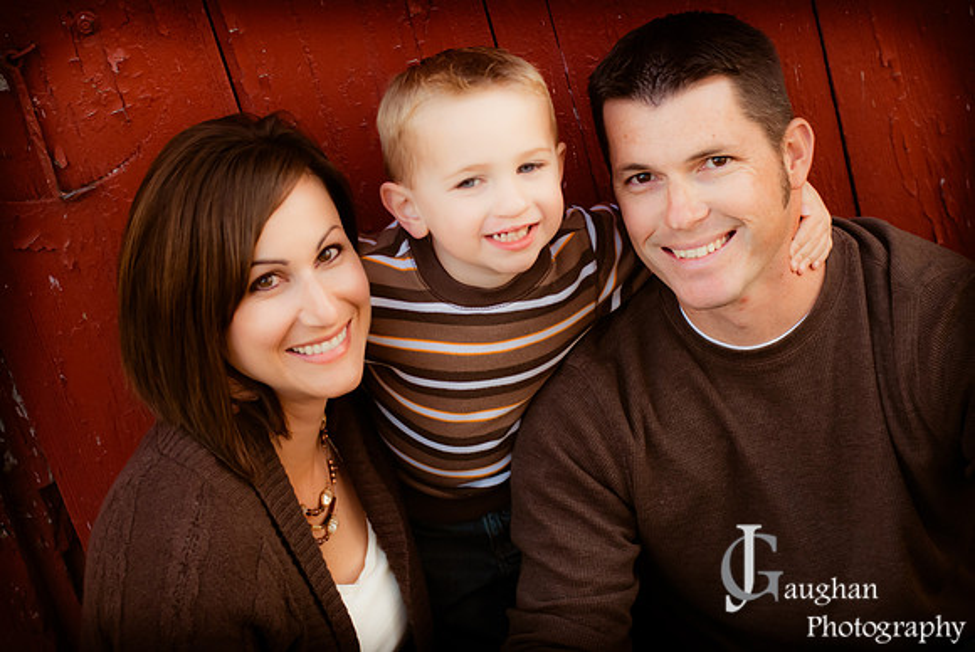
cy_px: 326
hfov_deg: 27.0
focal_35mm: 75
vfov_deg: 18.2
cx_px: 488
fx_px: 2033
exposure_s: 1/100
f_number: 3.5
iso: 400
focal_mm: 50
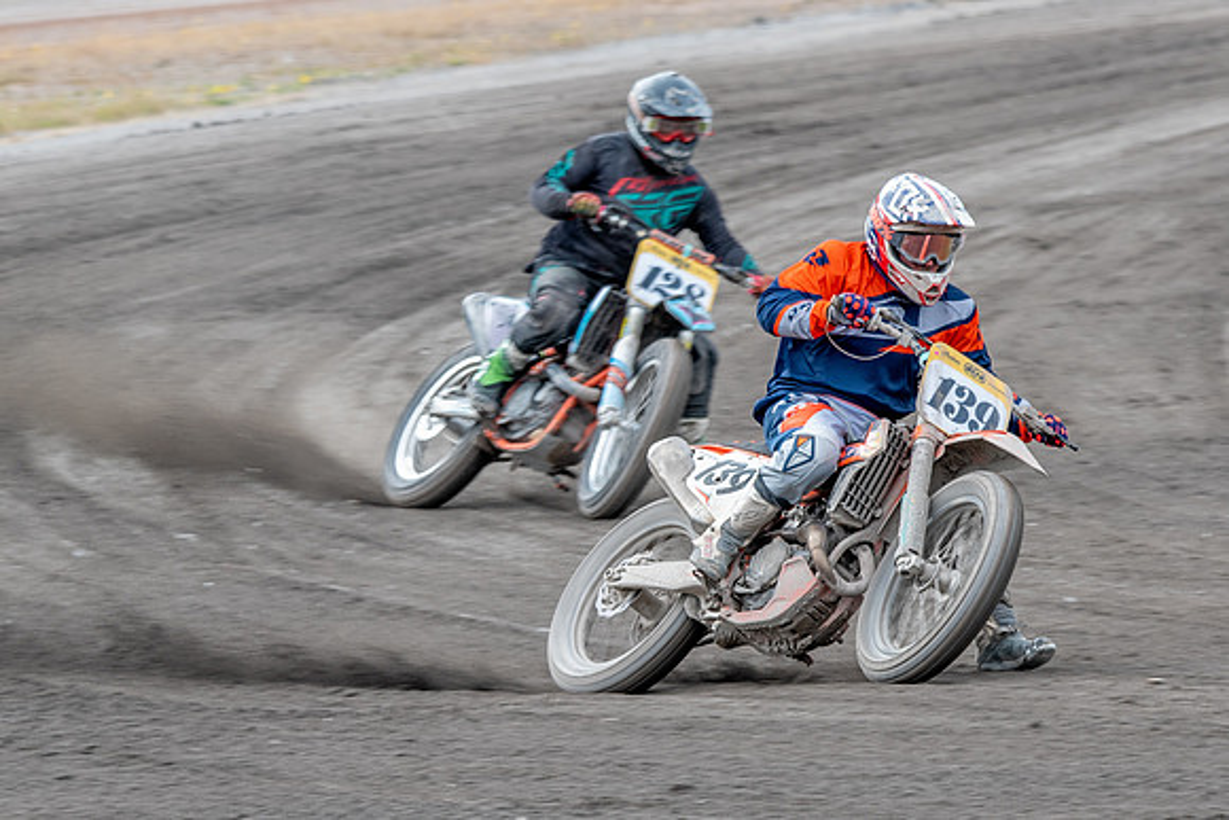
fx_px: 17999
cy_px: 527
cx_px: 761
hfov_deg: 3.9
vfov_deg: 2.6
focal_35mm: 527
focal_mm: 310
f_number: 8
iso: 320
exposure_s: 1/250
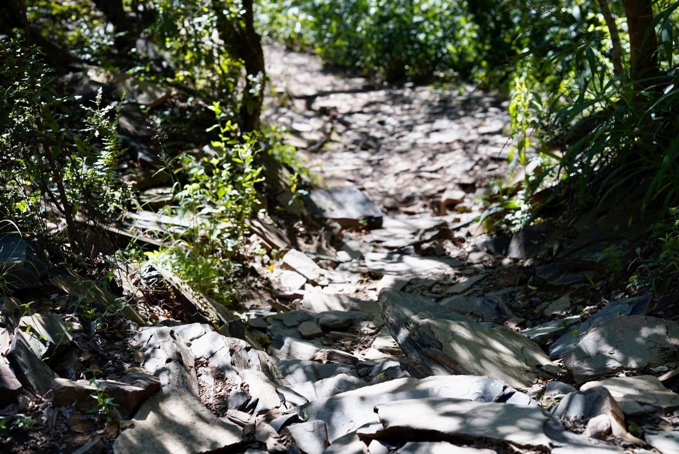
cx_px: 340
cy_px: 227
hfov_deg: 23.9
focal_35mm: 85
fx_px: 1604
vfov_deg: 16.1
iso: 100
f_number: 4
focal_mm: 85
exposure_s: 1/160
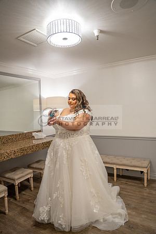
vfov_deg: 73.7
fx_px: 156
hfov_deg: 53.1
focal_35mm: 24
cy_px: 117
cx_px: 78
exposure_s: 1/80
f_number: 3.2
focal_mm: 24
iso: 800
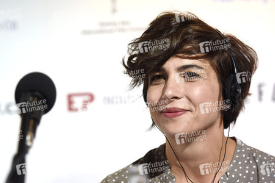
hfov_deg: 9.8
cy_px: 92
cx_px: 138
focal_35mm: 210
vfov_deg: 6.5
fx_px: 1604
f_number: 3.2
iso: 800
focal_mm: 140
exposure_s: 1/250
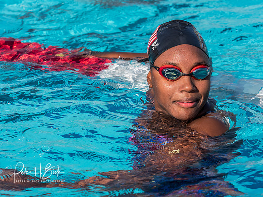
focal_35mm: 300
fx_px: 2279
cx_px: 132
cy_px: 98
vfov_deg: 5.0
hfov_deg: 6.6
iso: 64
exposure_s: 1/320
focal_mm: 150
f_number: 4.5
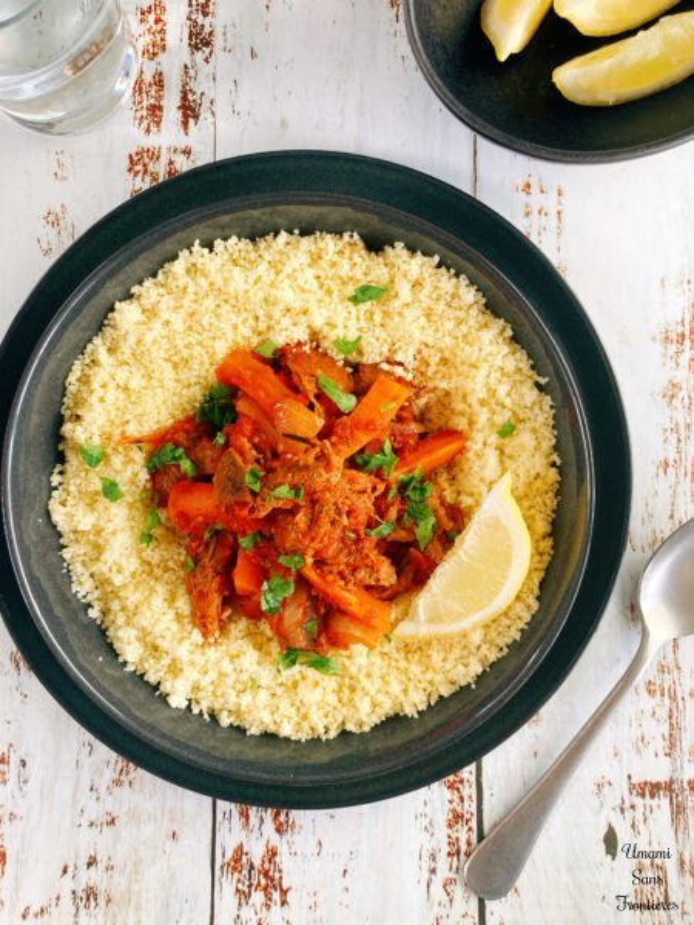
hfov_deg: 49.7
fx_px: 748
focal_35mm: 28
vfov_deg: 63.4
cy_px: 462
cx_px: 347
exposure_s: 1/50
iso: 50
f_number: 1.8
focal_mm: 3.99
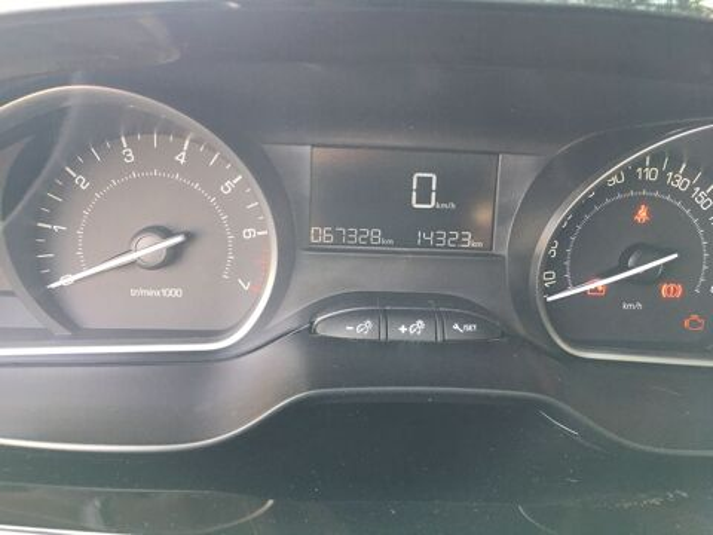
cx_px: 356
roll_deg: +4.8
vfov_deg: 48.2
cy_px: 268
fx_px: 597
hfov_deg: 61.7
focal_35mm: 29
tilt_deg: -16.1
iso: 40
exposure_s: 1/33
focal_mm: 4.15
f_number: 2.2
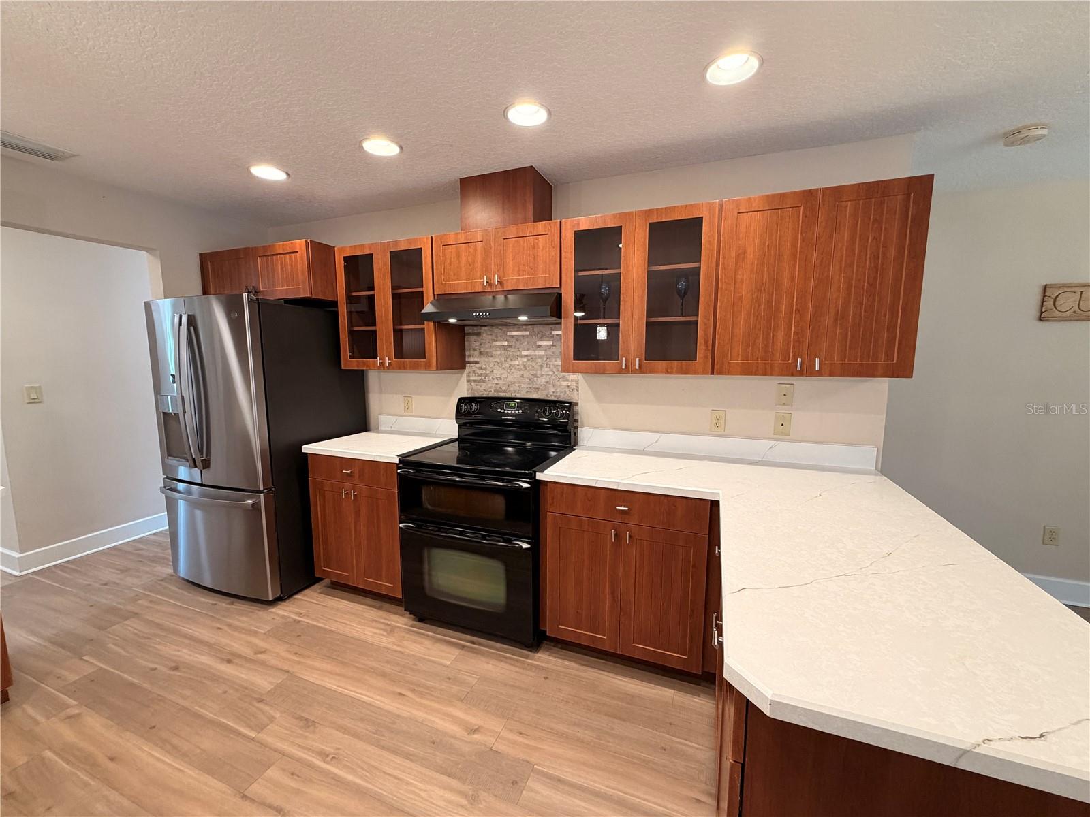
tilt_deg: -6.6
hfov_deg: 102.1
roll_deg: +0.1
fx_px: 441
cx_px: 545
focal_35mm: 14
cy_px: 408
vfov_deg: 85.7
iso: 250
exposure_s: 1/60
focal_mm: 2.22
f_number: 2.2
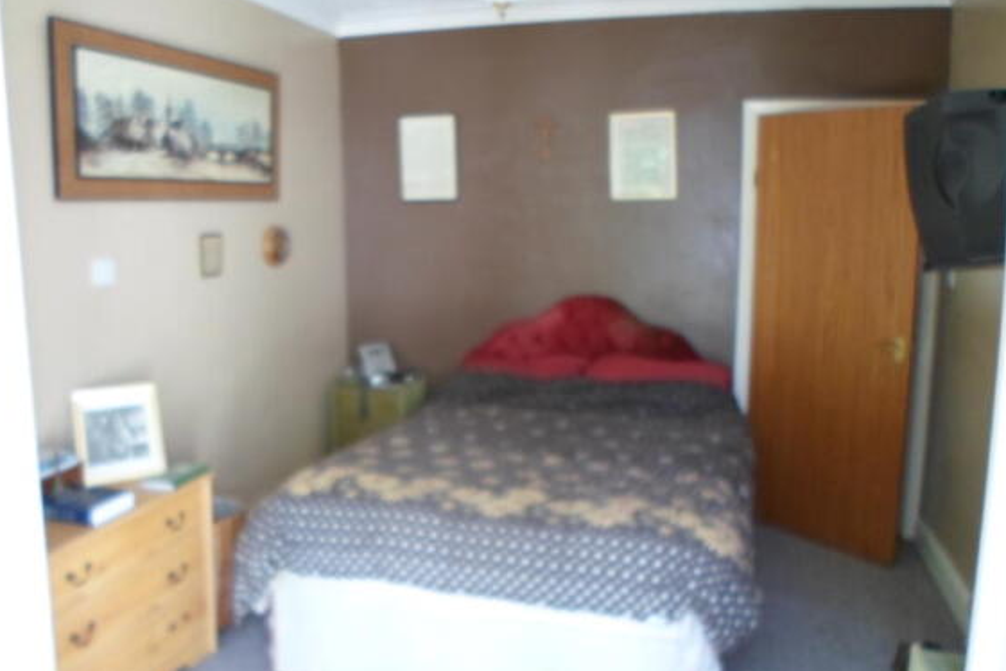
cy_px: 313
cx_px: 499
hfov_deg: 67.4
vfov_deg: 47.9
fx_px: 754
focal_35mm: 27
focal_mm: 4.5
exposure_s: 1/30
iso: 160
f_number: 2.5
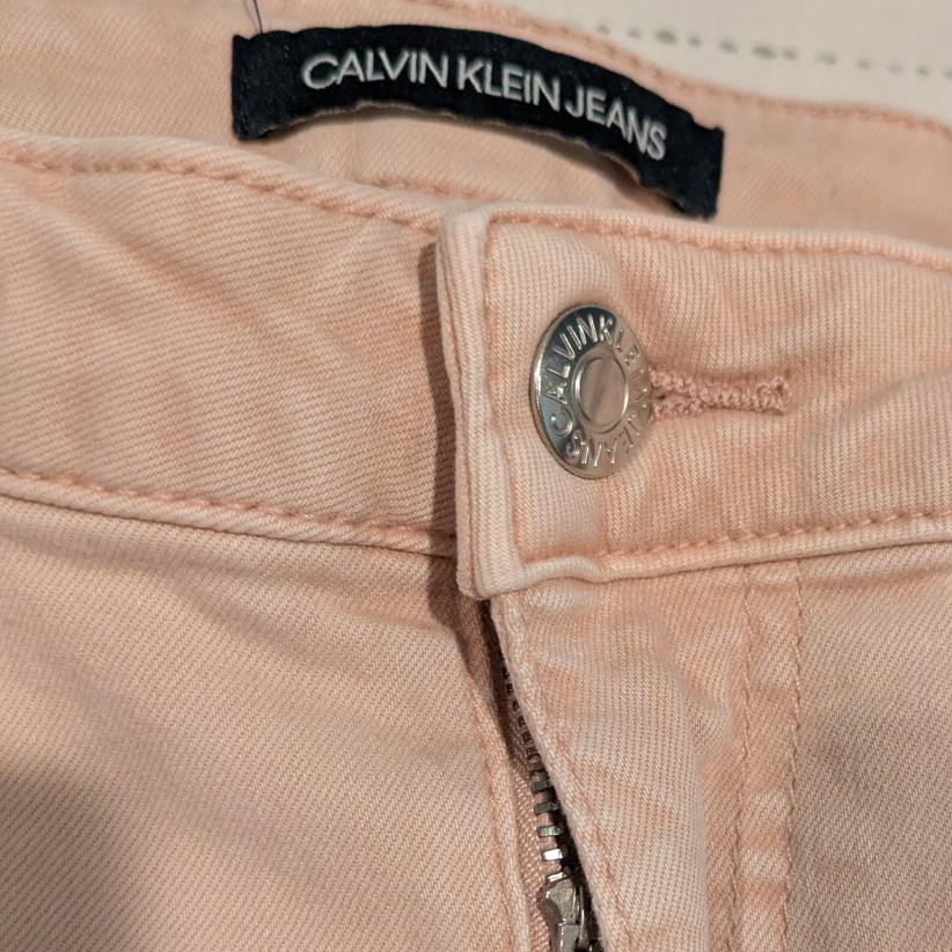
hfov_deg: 38.8
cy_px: 726
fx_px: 1338
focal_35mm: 43
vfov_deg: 38.1
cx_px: 621
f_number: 1.89
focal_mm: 5.43
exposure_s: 1/100
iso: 510
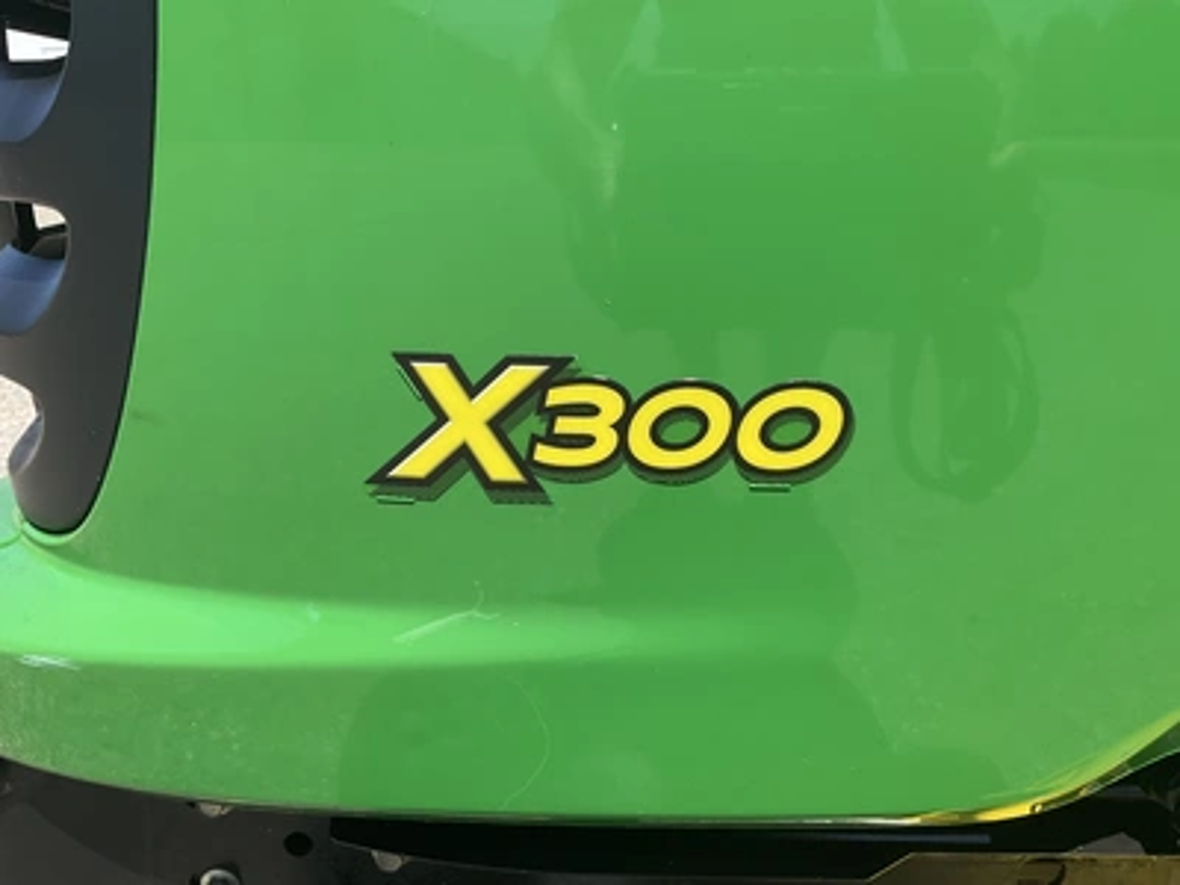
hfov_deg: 61.7
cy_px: 442
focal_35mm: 29
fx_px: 989
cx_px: 590
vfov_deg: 48.2
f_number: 1.8
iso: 25
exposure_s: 1/1076
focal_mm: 3
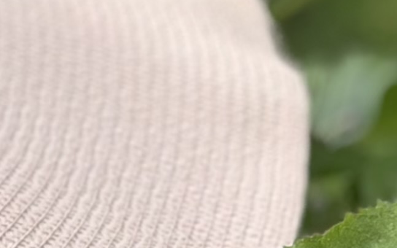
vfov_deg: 4.1
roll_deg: +4.3
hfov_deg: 6.5
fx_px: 3429
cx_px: -280
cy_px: -209
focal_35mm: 317
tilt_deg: -0.8
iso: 64
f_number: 1.78
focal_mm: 6.76
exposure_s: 1/3226
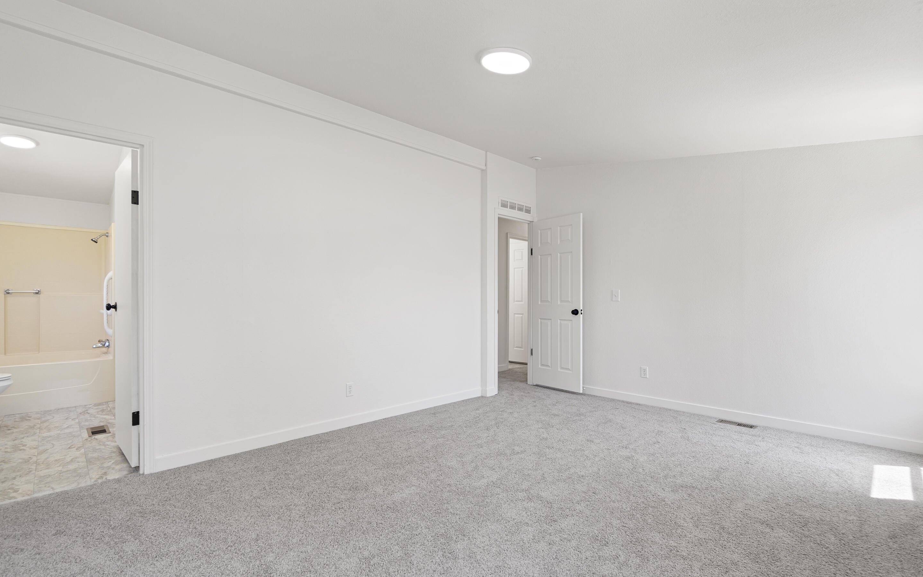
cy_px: 298
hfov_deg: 97.8
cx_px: 452
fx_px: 403
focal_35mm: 16
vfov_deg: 71.2
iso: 100
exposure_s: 1/3
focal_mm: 10
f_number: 6.3
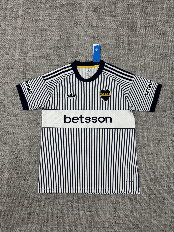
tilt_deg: -81.4
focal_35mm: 24
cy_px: 116
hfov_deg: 56.8
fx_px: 161
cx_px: 87
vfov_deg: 71.6
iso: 200
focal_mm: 6.76
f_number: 1.78
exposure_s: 1/100
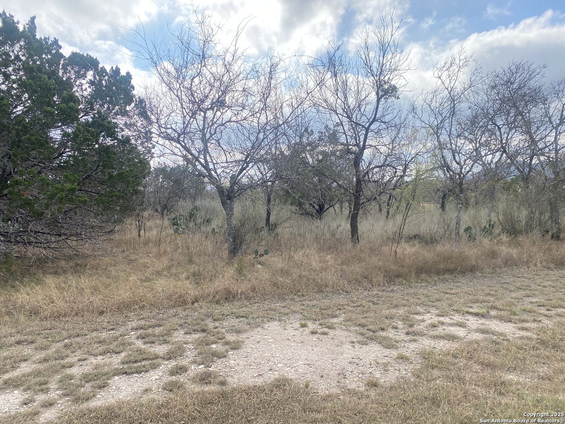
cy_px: 212
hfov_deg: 67.3
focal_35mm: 26
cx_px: 282
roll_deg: +1.8
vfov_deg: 53.1
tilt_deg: -3.5
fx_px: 424
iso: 32
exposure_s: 1/1866
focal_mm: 4.25
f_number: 1.8
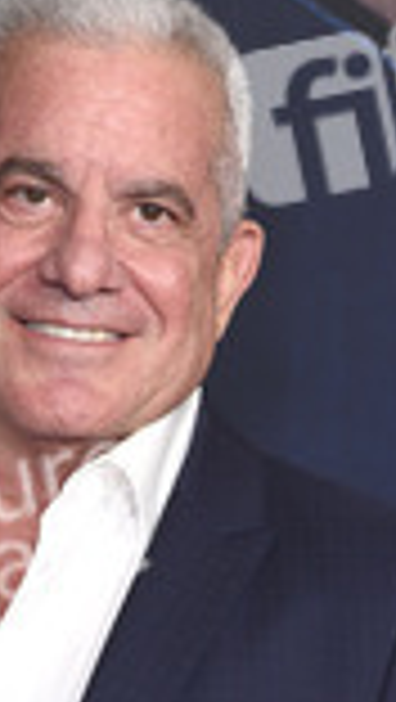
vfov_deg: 8.1
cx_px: 52
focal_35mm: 264
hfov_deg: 4.6
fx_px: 4918
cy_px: 774
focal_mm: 98
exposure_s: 1/250
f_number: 5.6
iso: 1600
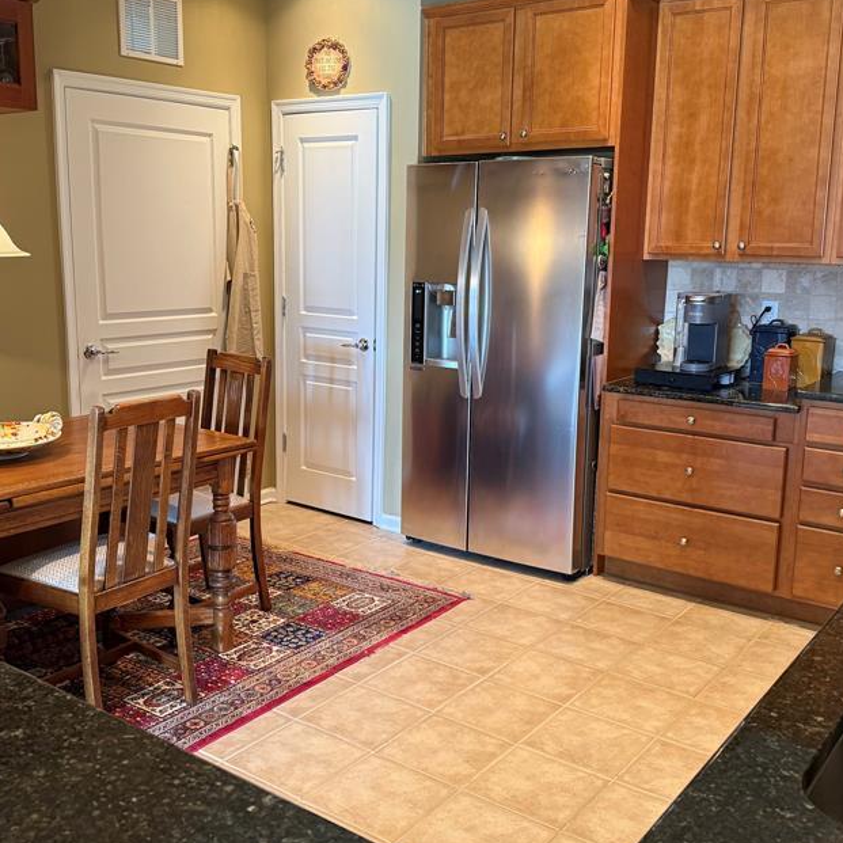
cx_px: 402
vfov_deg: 47.2
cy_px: 403
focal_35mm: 35
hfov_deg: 47.2
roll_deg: -1.4
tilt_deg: -10.0
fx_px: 964
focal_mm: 6.76
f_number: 1.78
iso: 250
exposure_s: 1/60
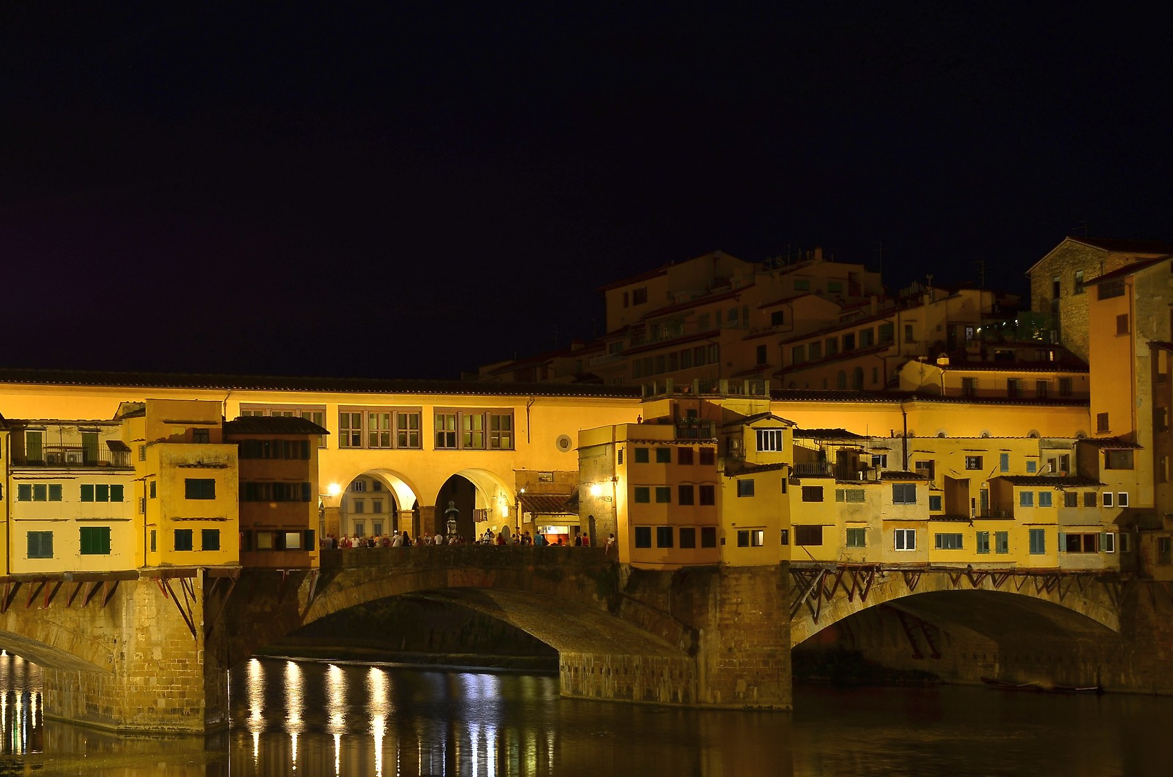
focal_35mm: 68
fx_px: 2211
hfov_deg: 29.6
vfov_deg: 19.9
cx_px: 438
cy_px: 521
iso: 100
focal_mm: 32
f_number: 5.6
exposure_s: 2
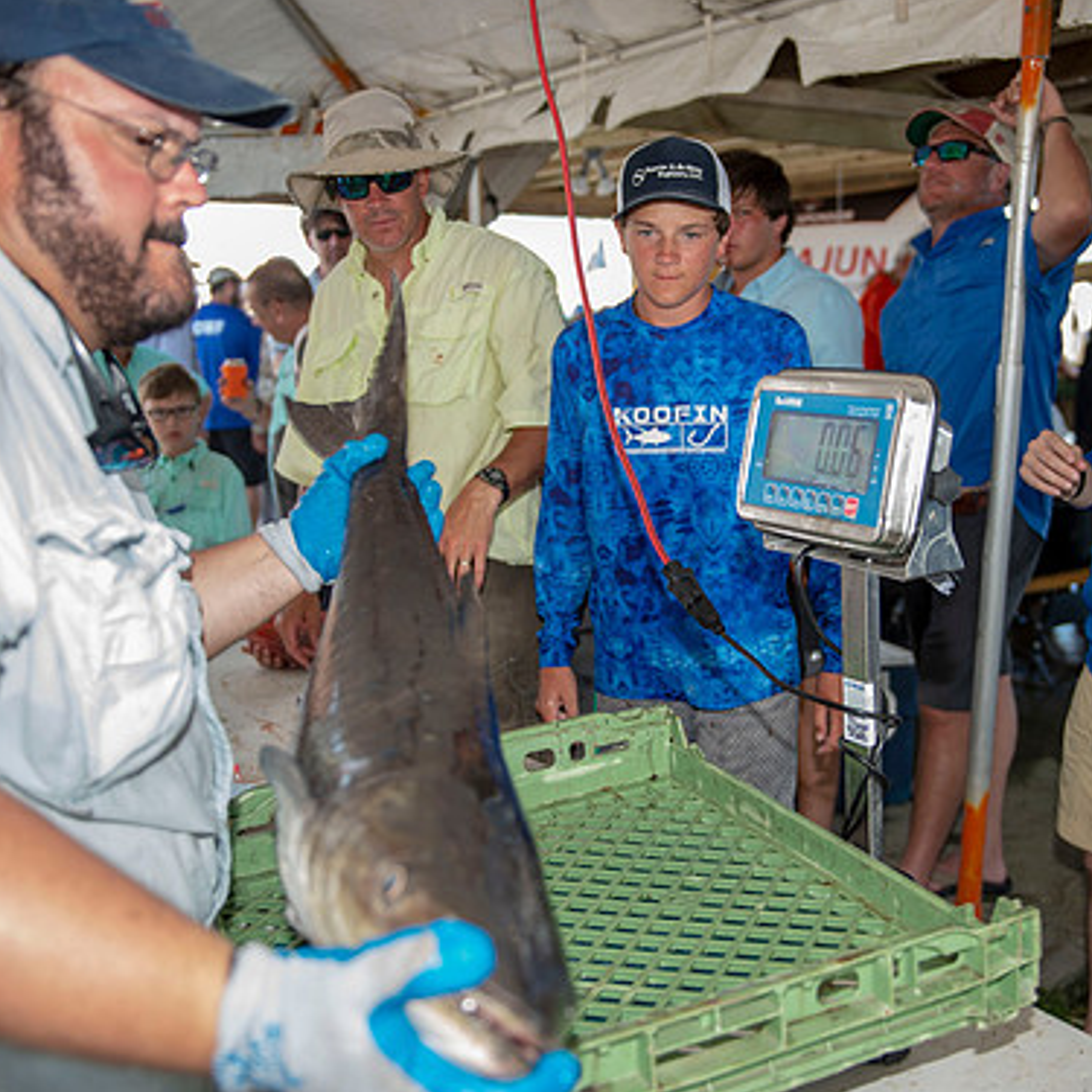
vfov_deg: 40.0
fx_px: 1499
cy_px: 545
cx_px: 635
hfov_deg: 39.9
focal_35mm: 42
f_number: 2.8
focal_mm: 32
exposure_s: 1/100
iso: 50
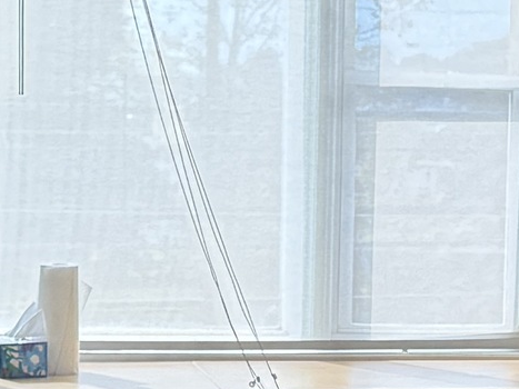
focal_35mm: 158
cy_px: 311
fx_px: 2368
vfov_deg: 9.4
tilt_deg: -5.4
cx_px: 602
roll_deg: -2.2
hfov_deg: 12.3
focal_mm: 6.76
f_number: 1.78
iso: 200
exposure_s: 1/240
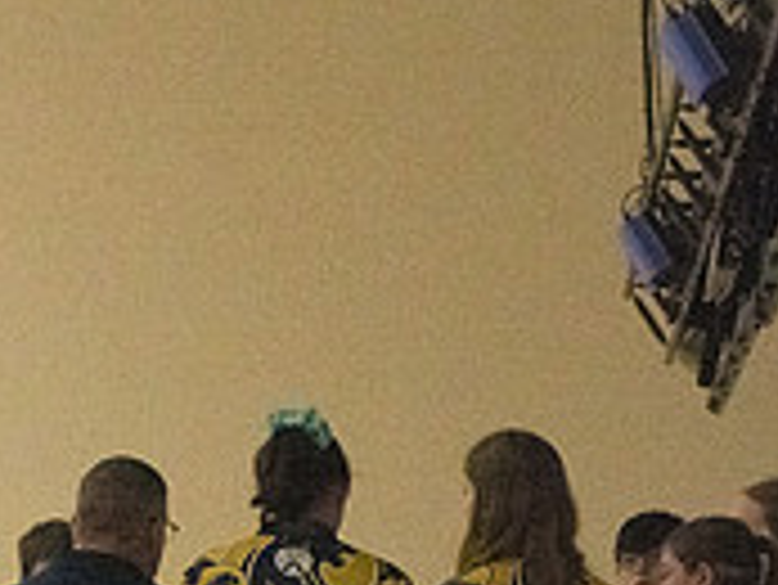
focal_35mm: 226
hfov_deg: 8.8
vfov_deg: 6.5
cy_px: 817
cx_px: 396
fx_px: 5083
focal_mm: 70
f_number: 4.5
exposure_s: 1/1250
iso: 10000
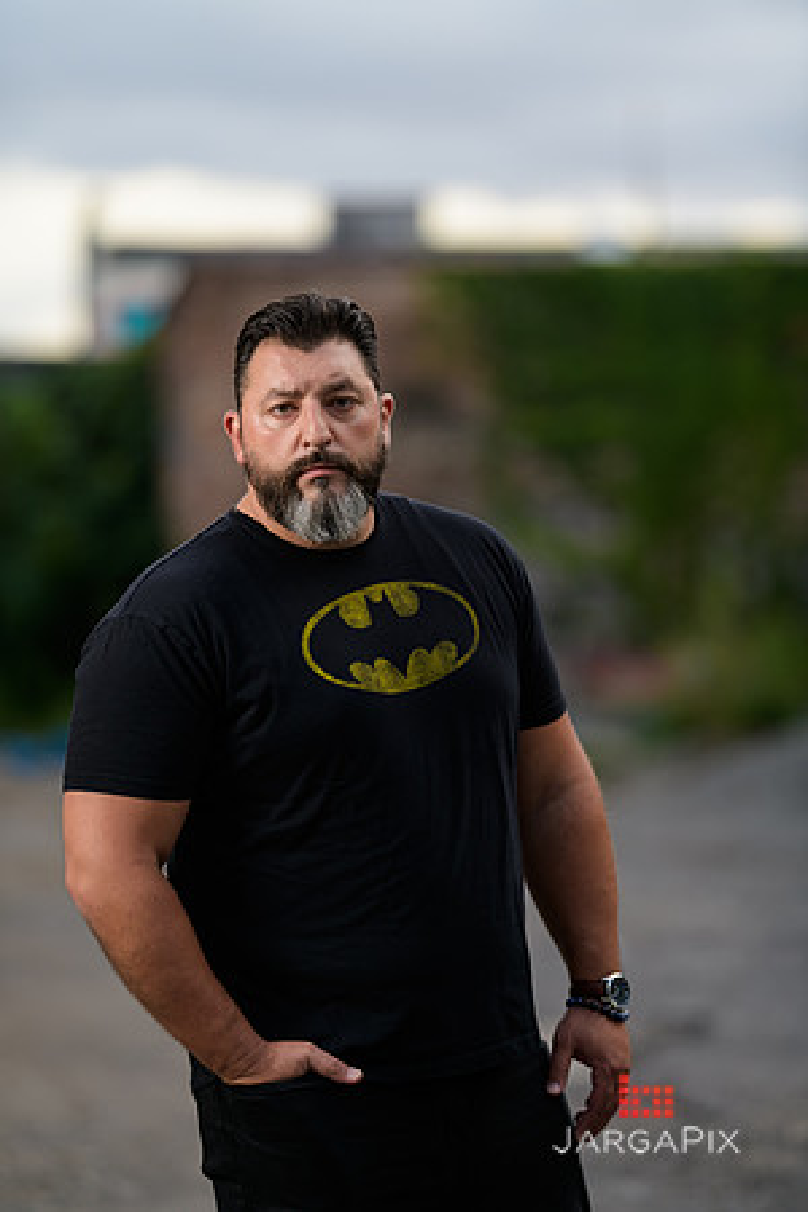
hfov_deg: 10.2
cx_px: 404
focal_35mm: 135
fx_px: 4545
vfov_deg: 15.2
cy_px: 606
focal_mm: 135
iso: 200
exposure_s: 1/250
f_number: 2
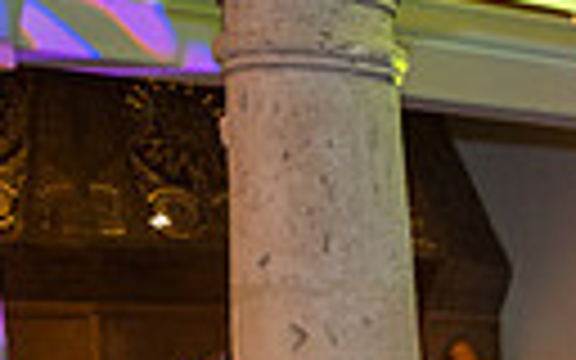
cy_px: 644
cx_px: 1080
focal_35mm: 111
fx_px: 1742
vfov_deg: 11.0
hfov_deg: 15.7
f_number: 2.8
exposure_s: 1/125
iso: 2500
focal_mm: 24
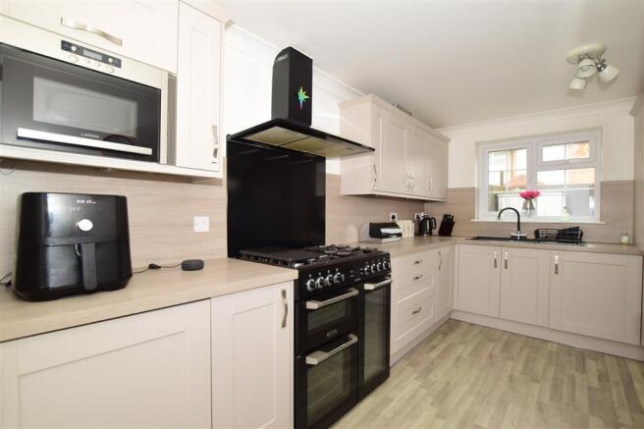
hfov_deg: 95.0
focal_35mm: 16
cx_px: 322
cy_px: 214
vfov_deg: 72.0
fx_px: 295
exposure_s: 1/60
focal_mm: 11
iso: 400
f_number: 7.1
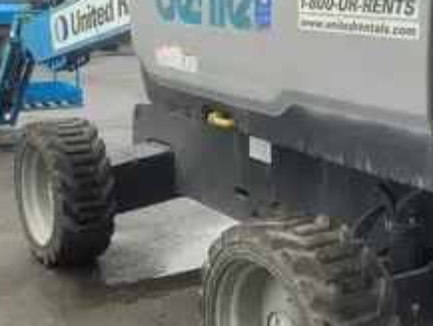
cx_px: 271
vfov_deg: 22.3
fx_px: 826
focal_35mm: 66
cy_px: 149
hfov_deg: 29.3
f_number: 1.8
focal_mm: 5.4
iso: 50
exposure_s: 1/120
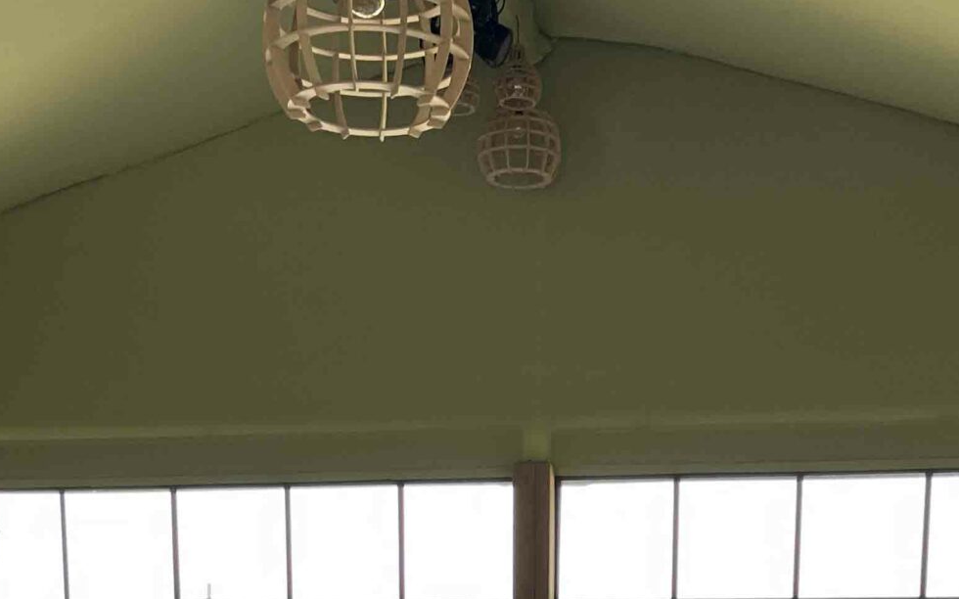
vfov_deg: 14.7
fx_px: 1881
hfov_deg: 28.6
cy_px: 1221
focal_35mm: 72
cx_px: 551
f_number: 1.6
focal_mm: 5.1
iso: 40
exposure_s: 1/258
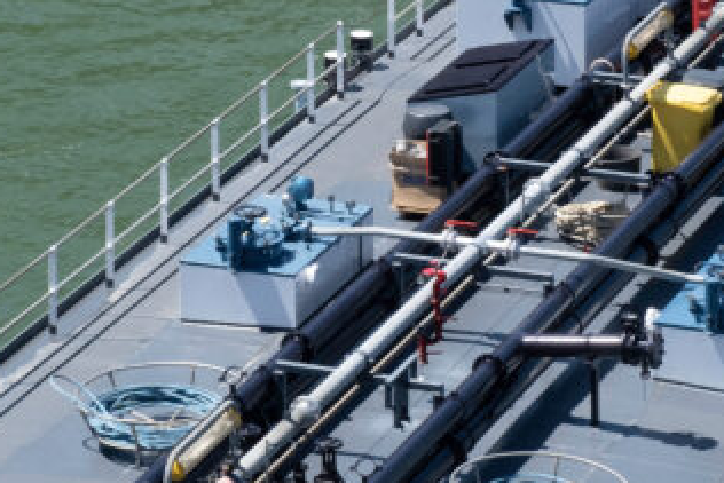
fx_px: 5412
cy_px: 157
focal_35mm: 269
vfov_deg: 5.1
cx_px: 447
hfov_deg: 7.7
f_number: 9
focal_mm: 55
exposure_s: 1/250
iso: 200
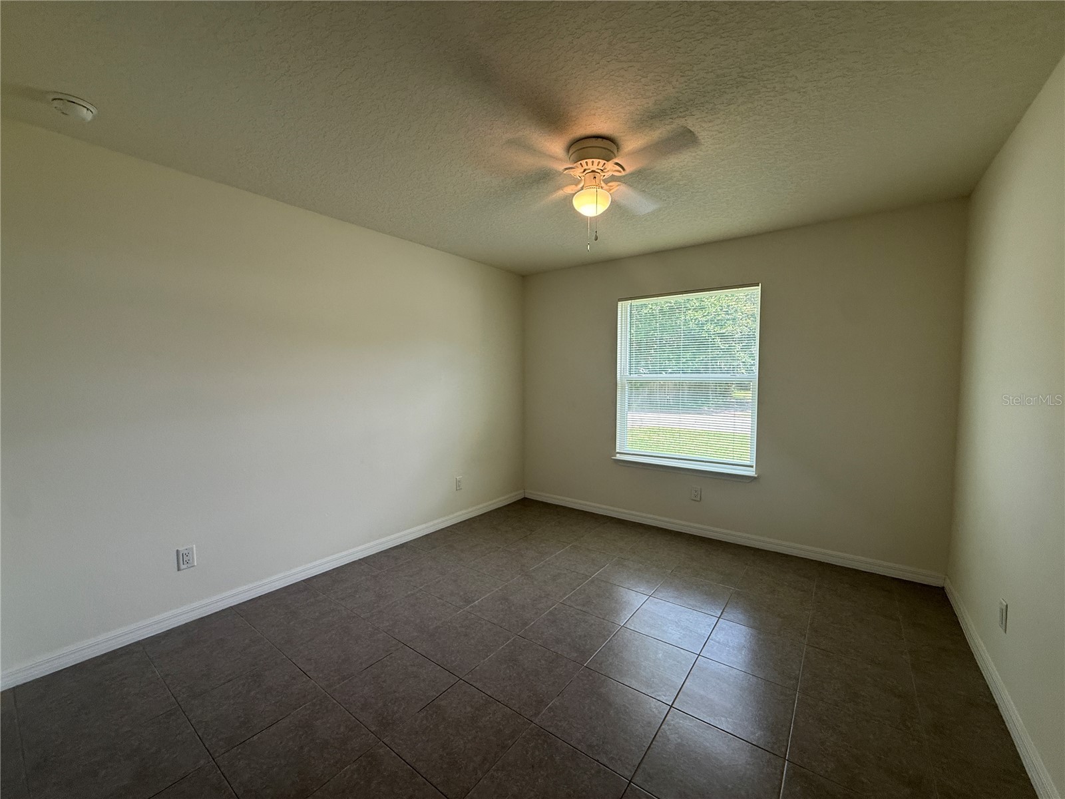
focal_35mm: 14
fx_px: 431
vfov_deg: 85.7
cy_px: 400
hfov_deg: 102.1
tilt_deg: -2.1
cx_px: 532
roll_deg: +0.1
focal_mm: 2.22
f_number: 2.2
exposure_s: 1/120
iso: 100
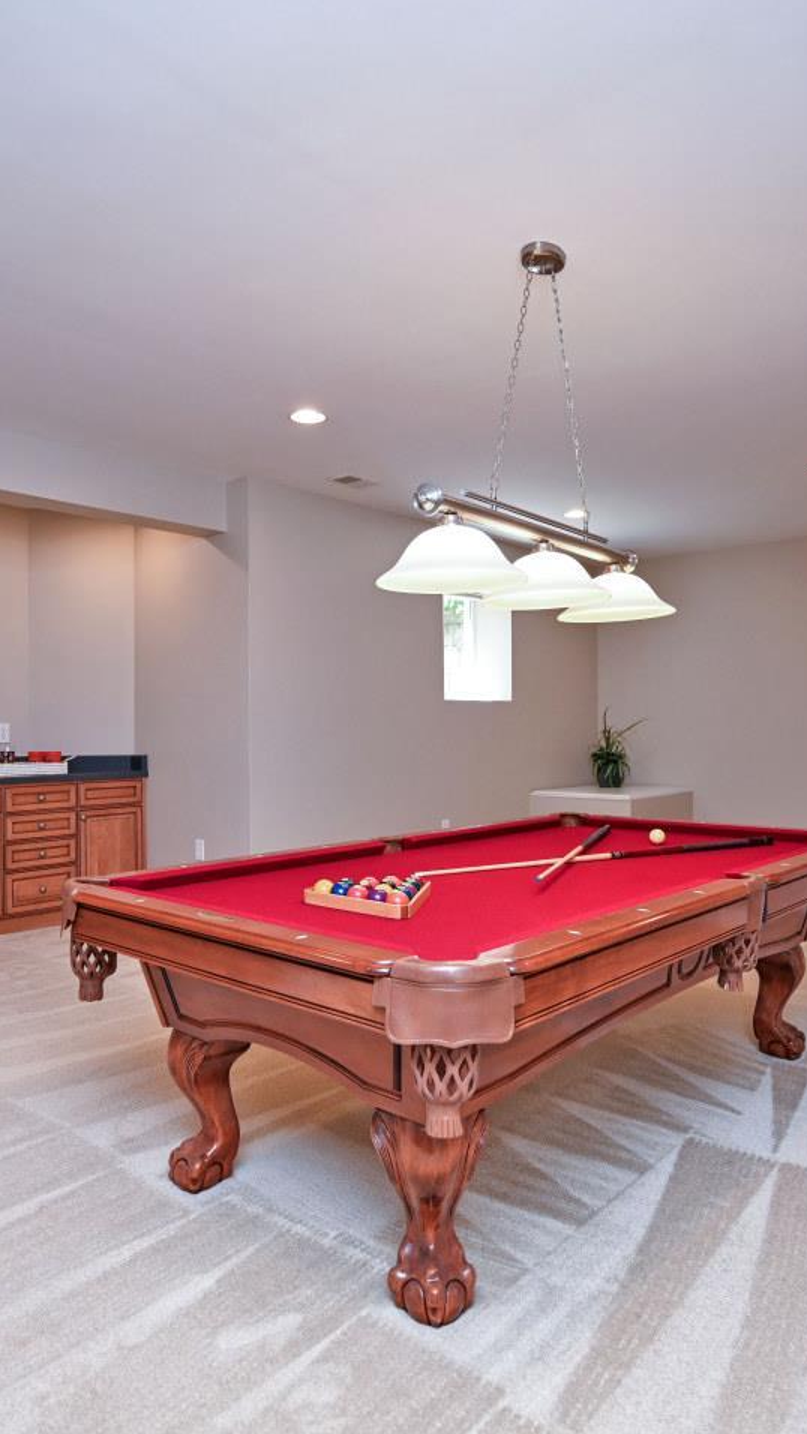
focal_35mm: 23
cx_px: 417
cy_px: 722
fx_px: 875
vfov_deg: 78.7
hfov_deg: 49.5
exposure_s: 1/60
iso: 200
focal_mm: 14
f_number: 4
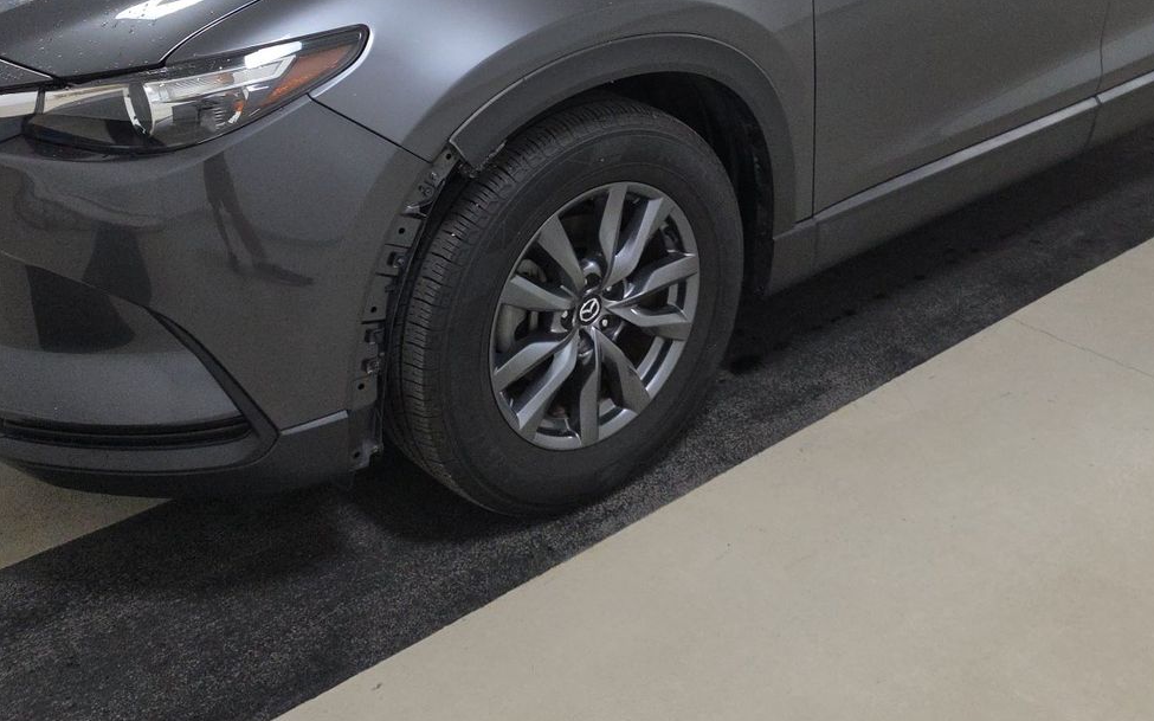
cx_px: 602
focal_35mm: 40
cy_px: 59
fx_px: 1258
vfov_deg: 30.4
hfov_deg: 49.3
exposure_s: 1/100
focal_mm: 6.5
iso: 298
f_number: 1.4
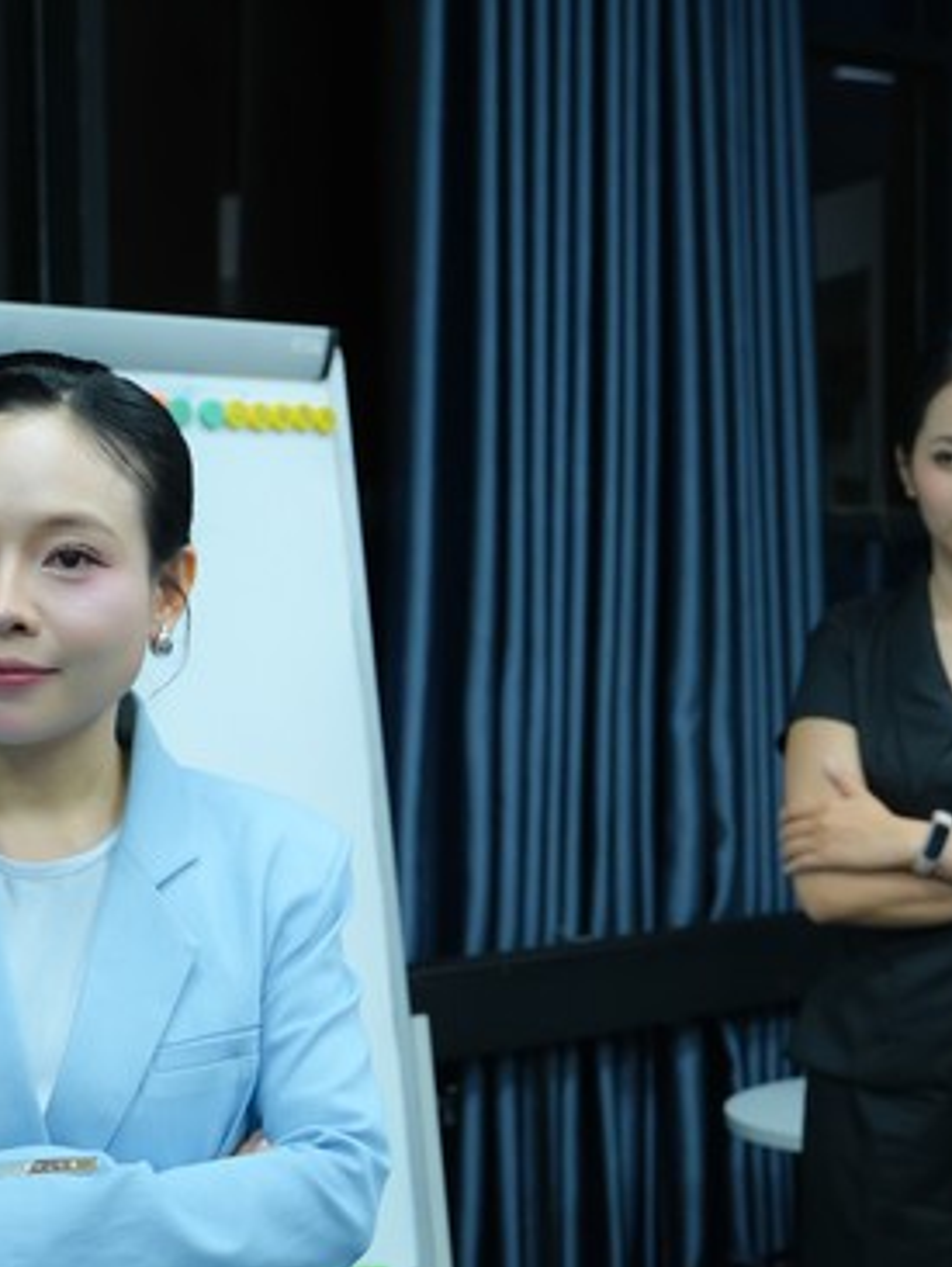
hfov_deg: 17.9
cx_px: 876
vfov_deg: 24.0
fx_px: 2967
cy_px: 817
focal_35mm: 81
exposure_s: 1/160
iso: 800
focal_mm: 37
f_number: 4.5
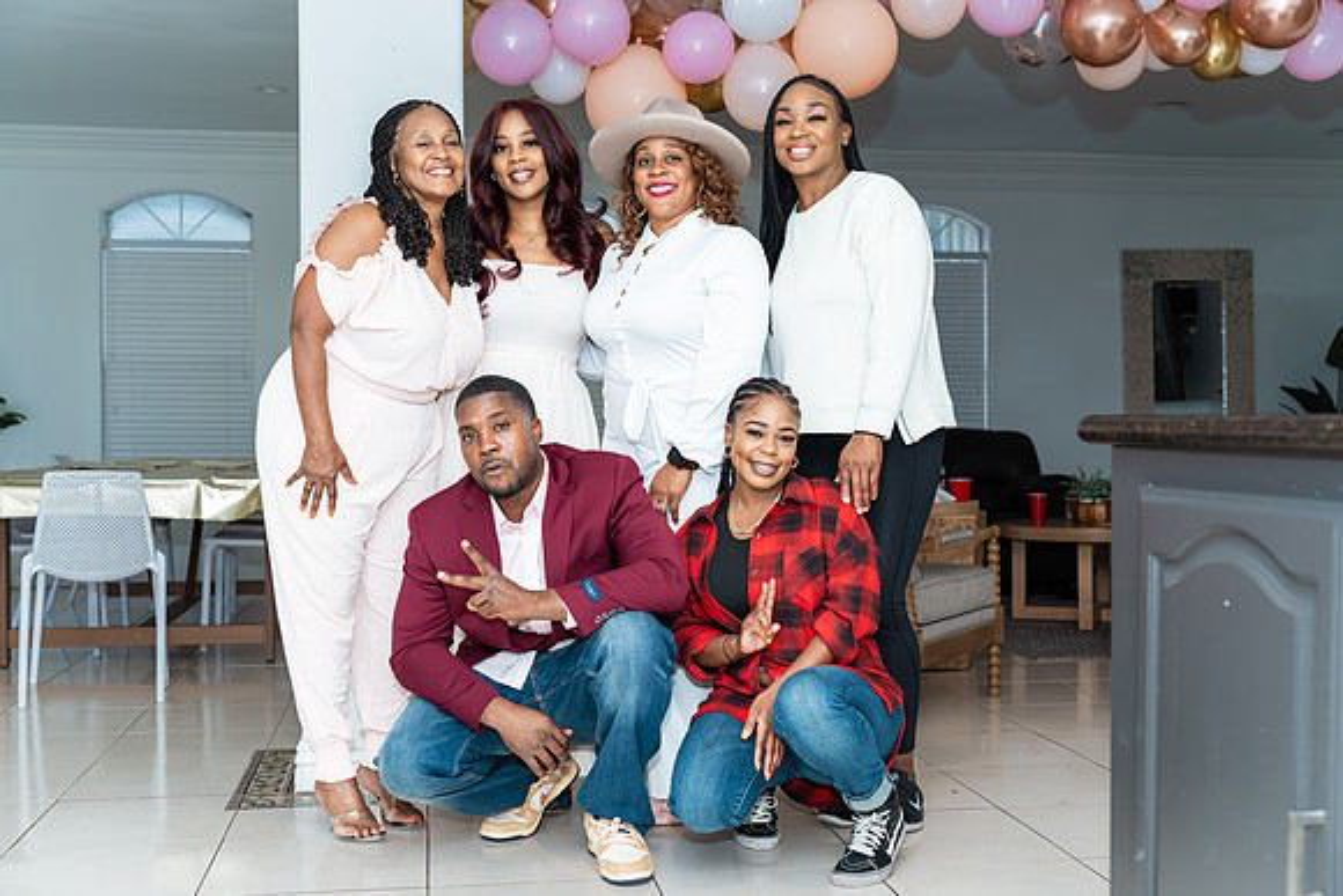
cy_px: 448
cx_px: 672
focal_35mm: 41
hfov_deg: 47.4
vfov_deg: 32.6
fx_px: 1531
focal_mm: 40
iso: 800
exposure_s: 1/250
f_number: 3.5
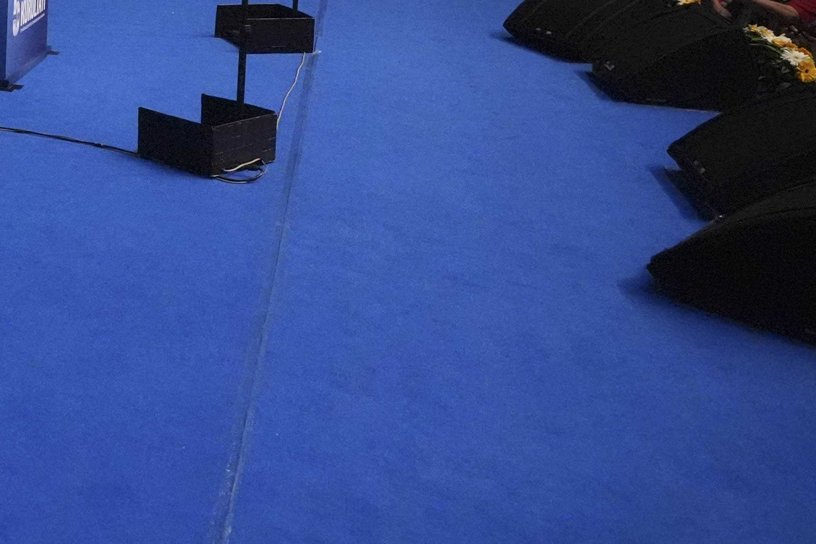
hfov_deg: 32.0
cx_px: -212
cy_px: -79
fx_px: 1111
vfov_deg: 25.2
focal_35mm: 49
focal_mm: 16
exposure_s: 1/2000
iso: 12800
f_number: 3.5
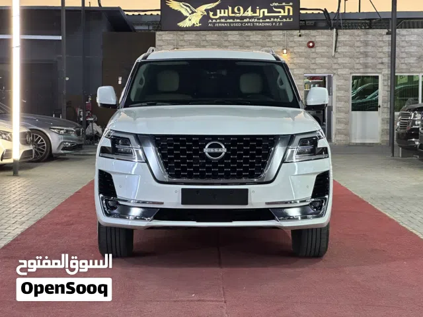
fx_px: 941
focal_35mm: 77
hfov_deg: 25.3
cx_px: 212
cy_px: 158
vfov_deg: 19.1
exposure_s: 1/100
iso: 320
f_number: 2.8
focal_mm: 9
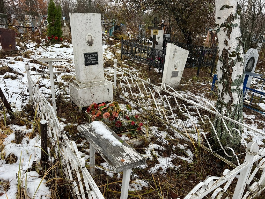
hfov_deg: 67.3
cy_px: 100
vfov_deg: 53.1
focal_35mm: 26
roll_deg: +0.6
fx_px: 199
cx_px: 132
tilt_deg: -12.0
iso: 50
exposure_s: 1/484
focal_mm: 5.7
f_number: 1.5
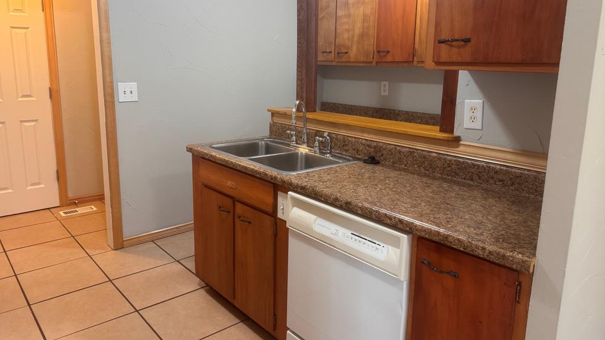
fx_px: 433
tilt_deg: -11.5
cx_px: 305
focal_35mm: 27
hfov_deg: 69.9
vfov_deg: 42.8
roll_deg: -1.2
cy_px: 144
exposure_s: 1/60
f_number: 1.78
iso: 250
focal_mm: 6.76
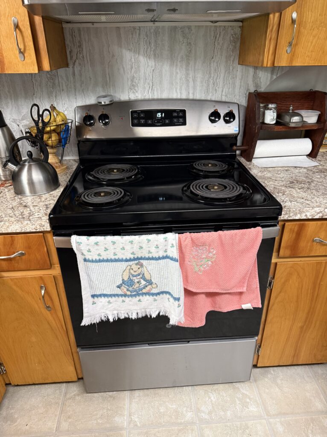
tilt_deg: -27.9
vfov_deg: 71.6
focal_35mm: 24
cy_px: 218
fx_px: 303
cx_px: 164
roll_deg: +2.0
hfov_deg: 56.7
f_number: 1.78
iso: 400
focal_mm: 6.76
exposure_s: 1/60
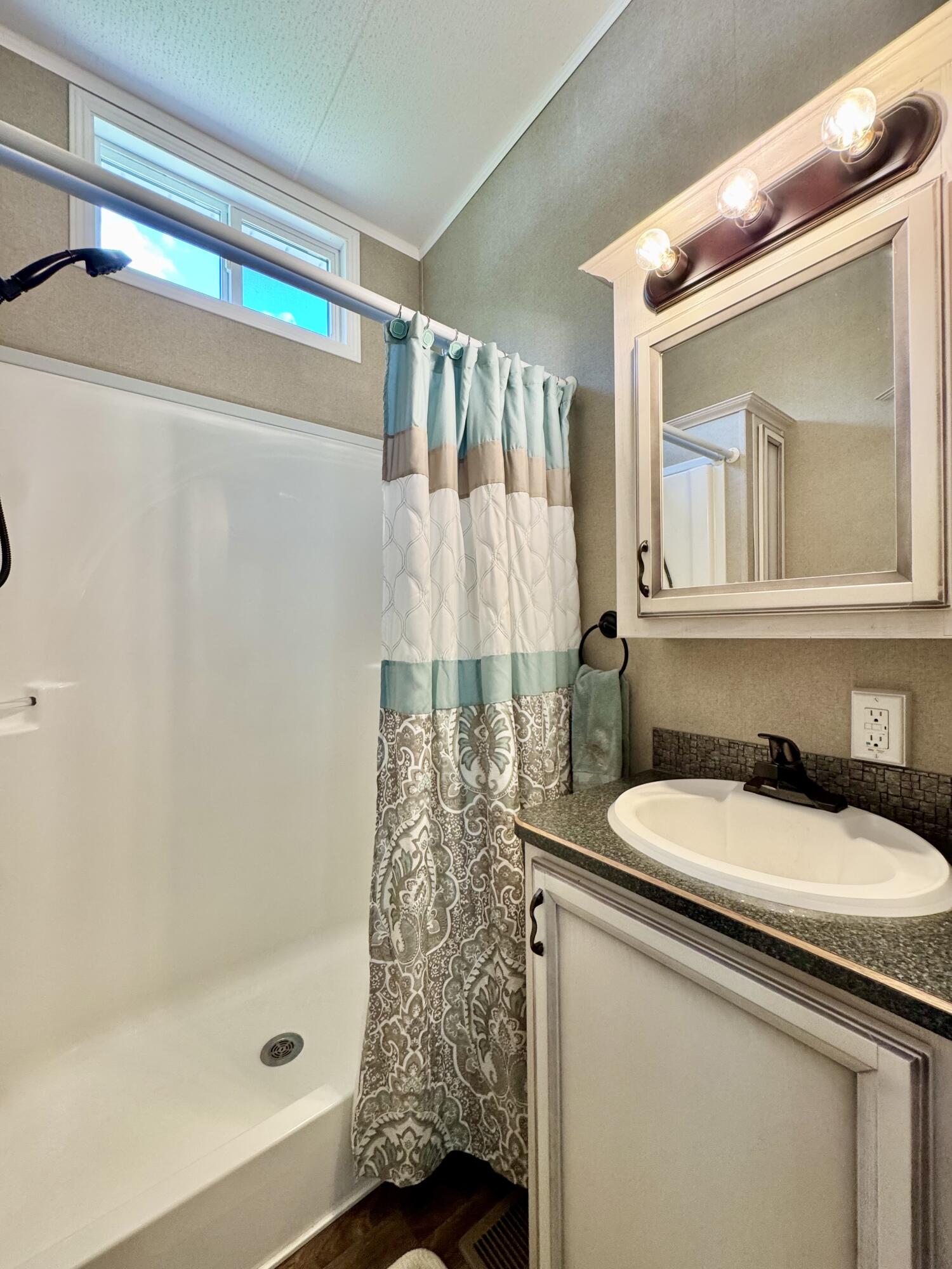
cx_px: 476
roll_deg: +1.3
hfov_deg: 85.7
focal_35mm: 14
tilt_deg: -1.4
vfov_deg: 102.1
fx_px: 513
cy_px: 634
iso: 200
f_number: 2.2
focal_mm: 2.22
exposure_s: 1/120
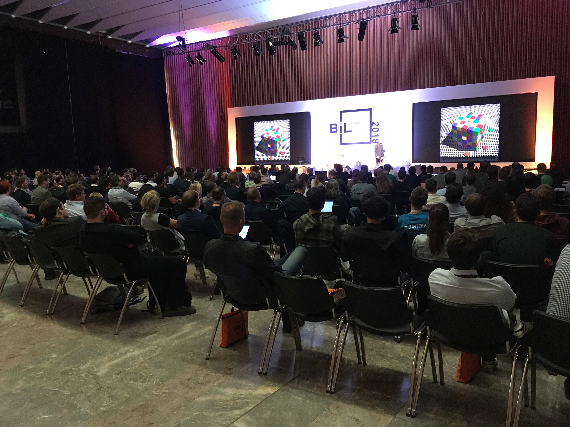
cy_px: 214
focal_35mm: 29
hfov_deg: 61.7
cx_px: 285
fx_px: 478
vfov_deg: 48.2
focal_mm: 4.15
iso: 250
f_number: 2.2
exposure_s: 1/17
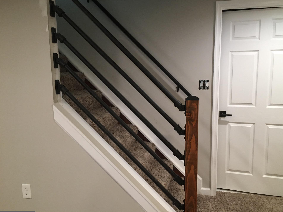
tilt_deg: -8.5
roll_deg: +0.1
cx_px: 149
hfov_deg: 58.3
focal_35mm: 31
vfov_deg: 45.4
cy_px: 110
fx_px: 253
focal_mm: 4.15
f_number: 2.2
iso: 64
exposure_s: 1/15
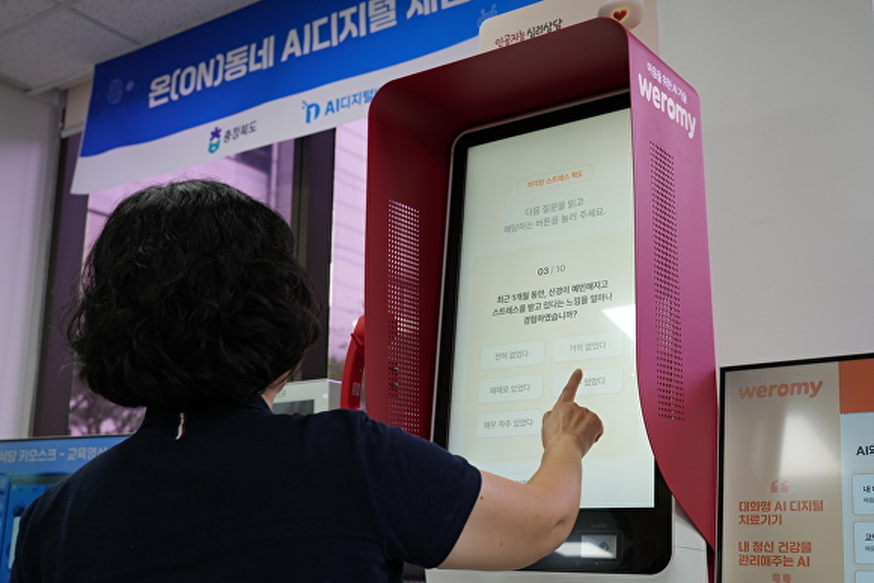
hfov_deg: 47.4
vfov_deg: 32.6
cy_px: 292
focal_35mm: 41
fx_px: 996
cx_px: 437
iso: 500
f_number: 6.3
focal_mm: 41
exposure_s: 1/50
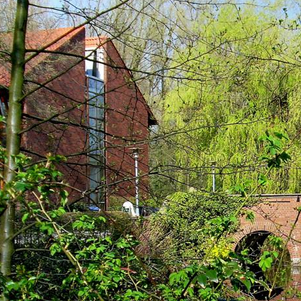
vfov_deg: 22.7
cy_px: 249
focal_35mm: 75
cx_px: 321
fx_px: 738
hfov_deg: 22.0
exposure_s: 1/90
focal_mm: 6.3
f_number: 7.7
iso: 80
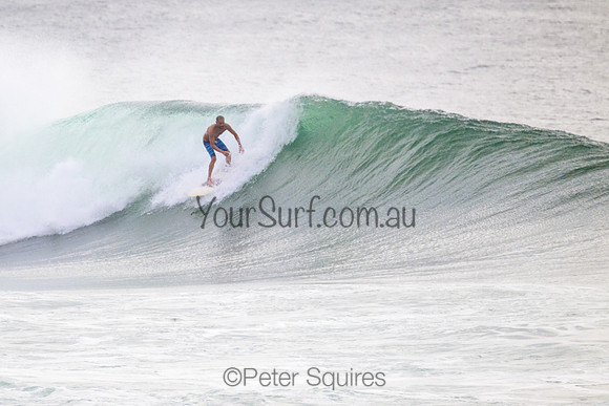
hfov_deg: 2.0
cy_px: 182
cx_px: 218
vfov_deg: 1.3
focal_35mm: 1030
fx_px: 17429
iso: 800
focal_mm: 800
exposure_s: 1/2000
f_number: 11
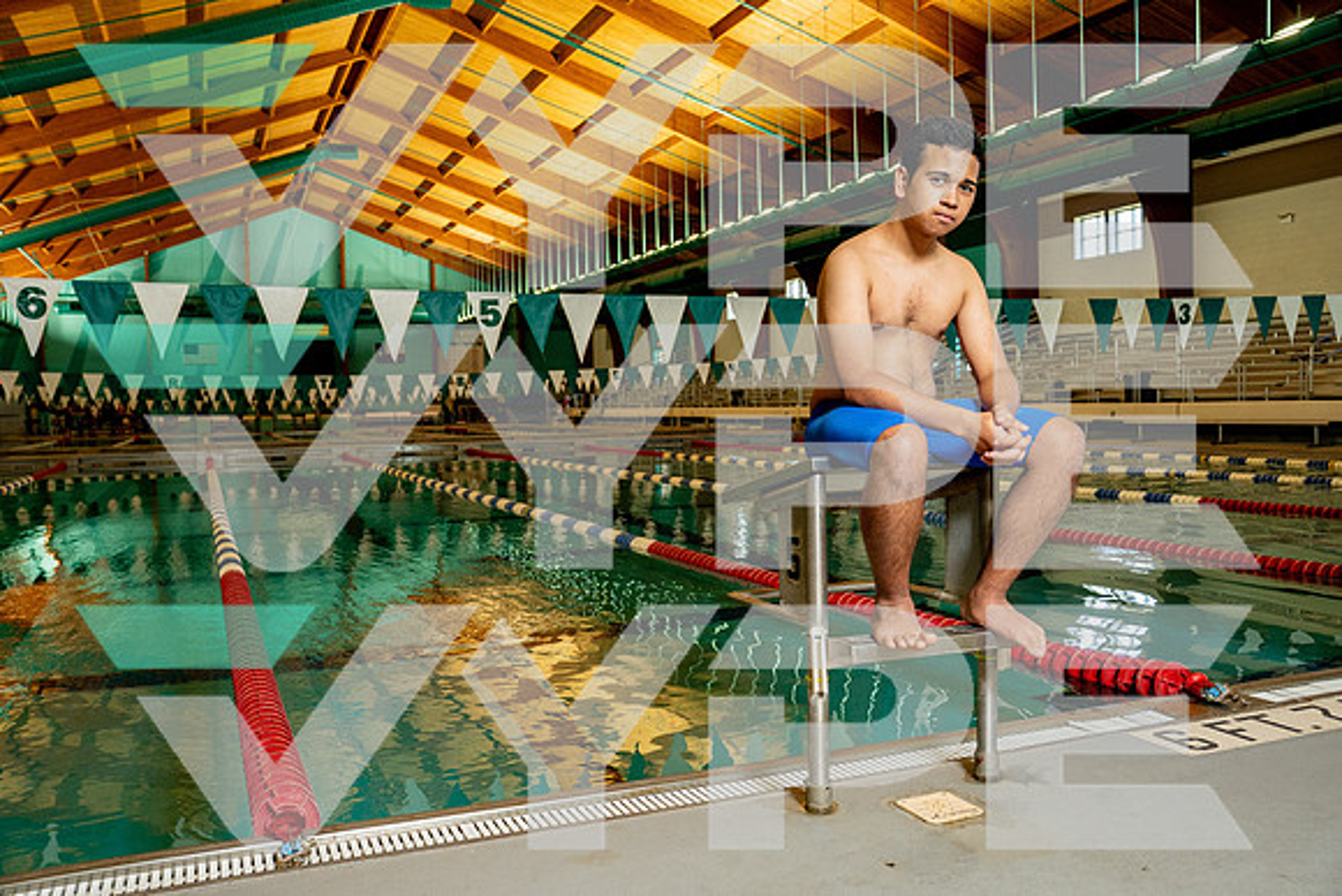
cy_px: 448
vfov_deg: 43.6
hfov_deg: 61.9
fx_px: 1119
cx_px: 671
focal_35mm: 30
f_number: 4
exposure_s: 1/250
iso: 1600
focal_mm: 30
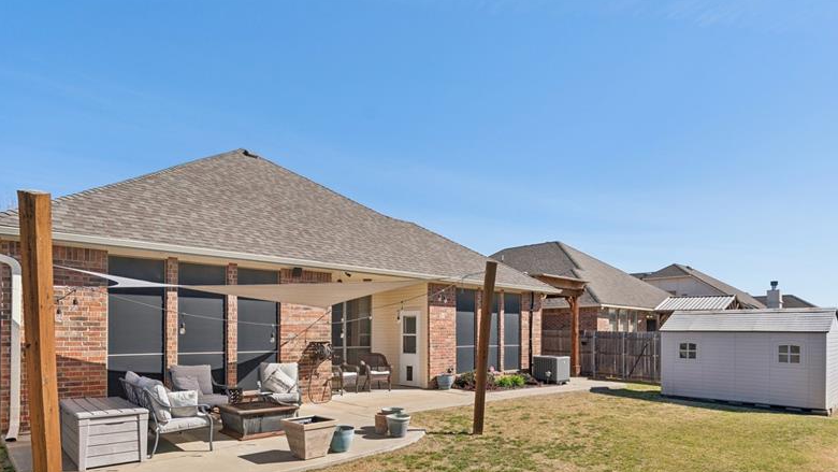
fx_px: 489
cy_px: 360
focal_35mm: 22
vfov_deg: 49.2
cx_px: 427
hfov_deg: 81.2
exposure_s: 1/1250
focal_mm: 16
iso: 200
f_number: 7.1
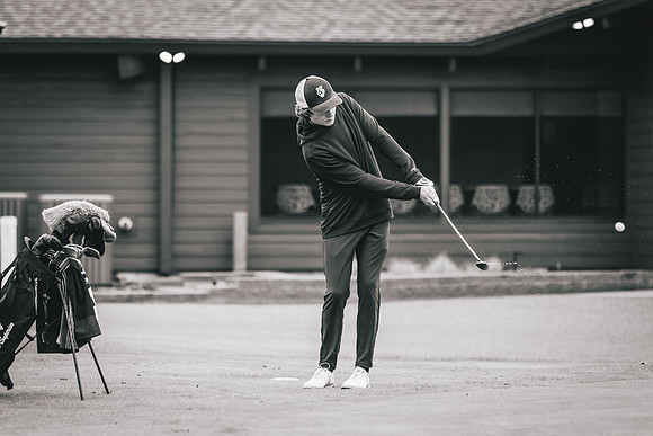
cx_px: 327
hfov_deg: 8.8
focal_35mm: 233
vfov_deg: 5.9
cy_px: 218
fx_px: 4236
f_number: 2.8
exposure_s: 1/2500
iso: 800
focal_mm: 150
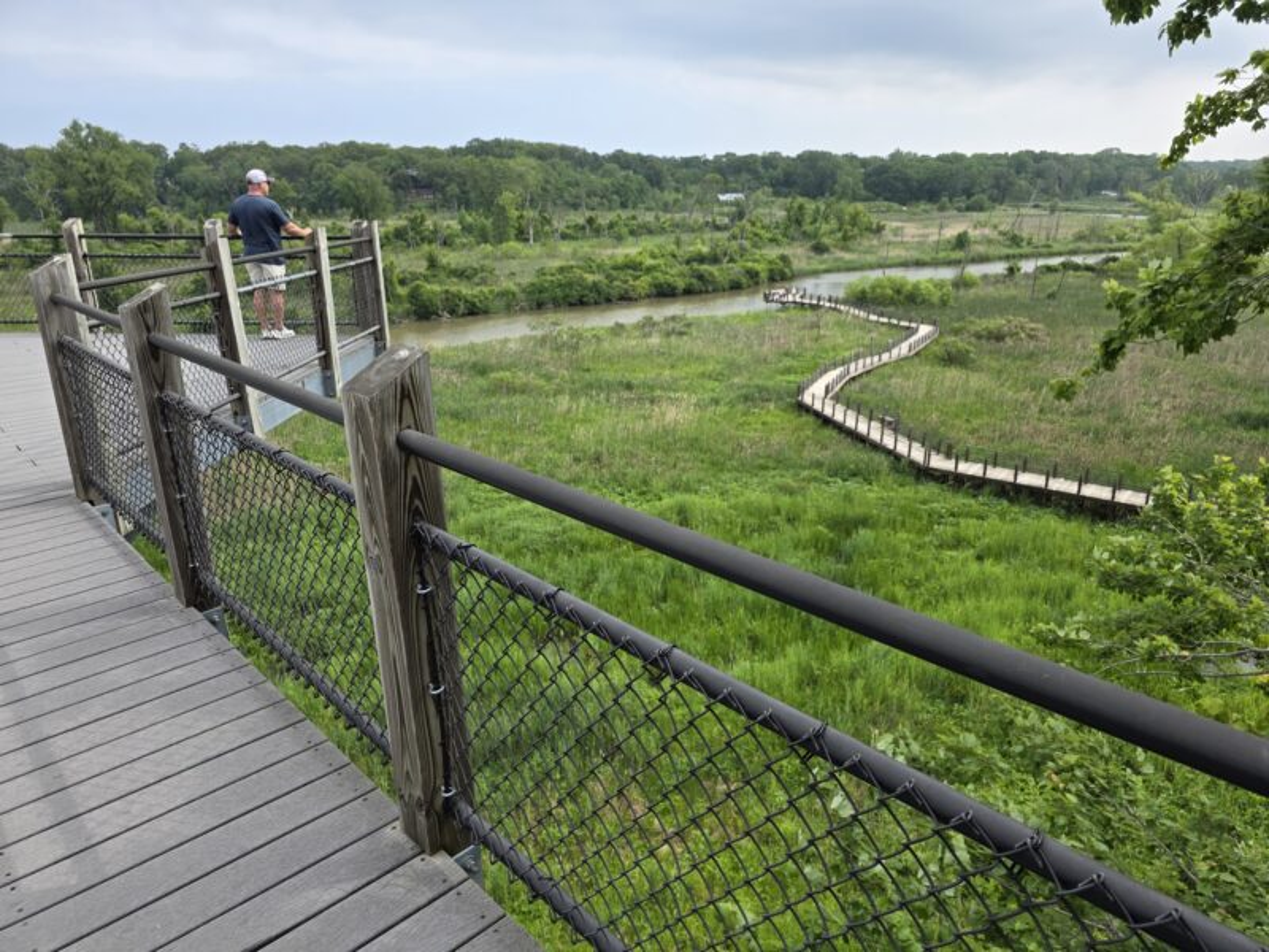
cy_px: 476
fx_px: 843
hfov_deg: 73.9
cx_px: 634
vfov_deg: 58.9
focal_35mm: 23
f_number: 1.7
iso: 80
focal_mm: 6.3
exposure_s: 1/3502
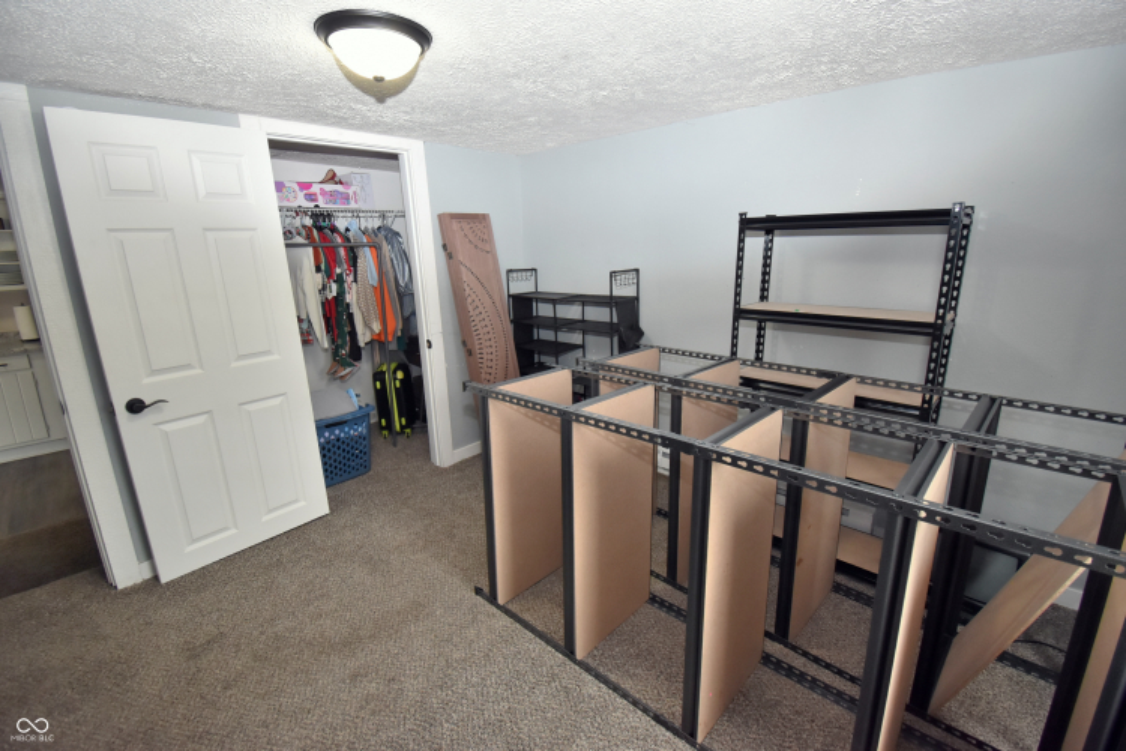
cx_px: 563
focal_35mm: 15
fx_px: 469
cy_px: 376
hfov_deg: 100.4
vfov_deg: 77.3
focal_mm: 10
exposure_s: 1/80
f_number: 4.5
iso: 800
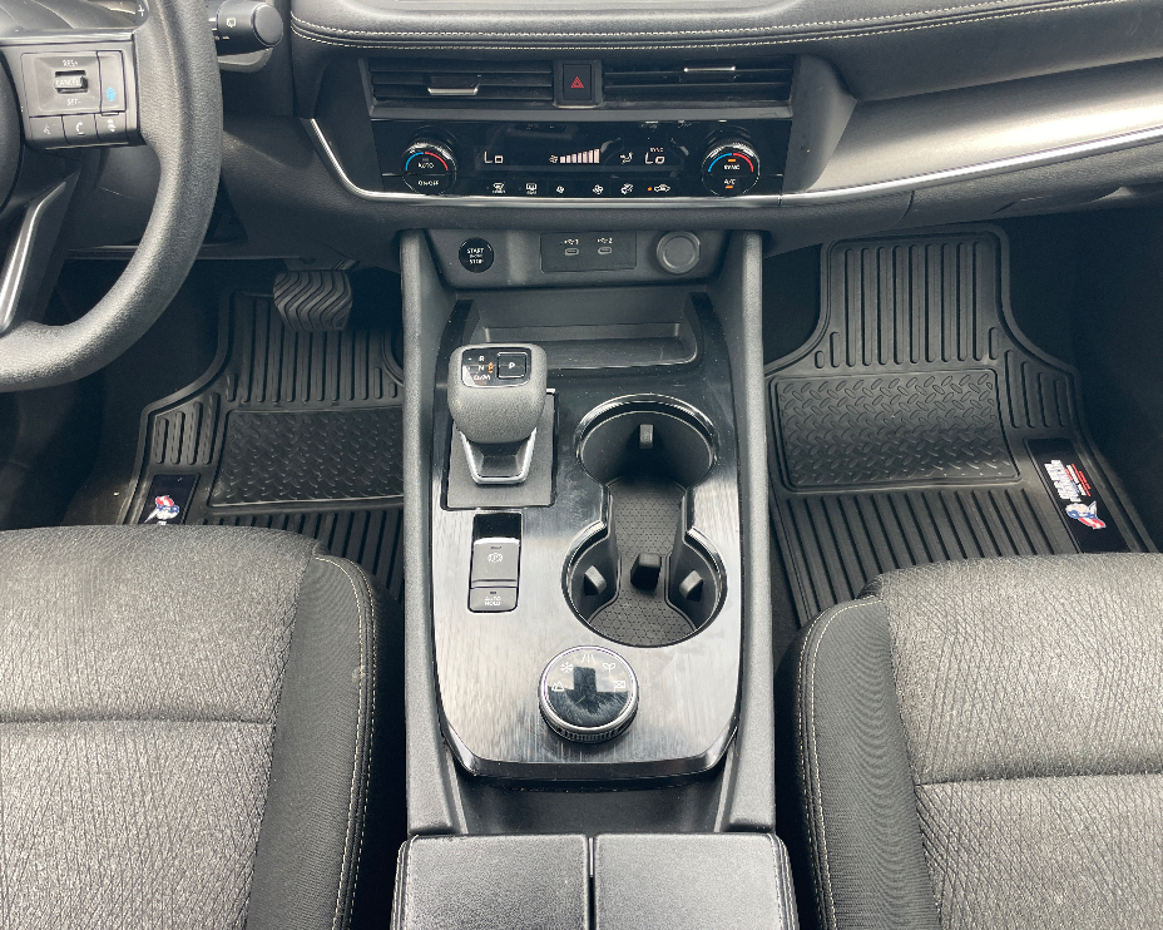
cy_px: 464
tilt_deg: -51.1
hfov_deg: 62.2
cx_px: 569
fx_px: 964
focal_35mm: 28
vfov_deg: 51.5
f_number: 1.6
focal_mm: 4.2
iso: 64
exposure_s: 1/121
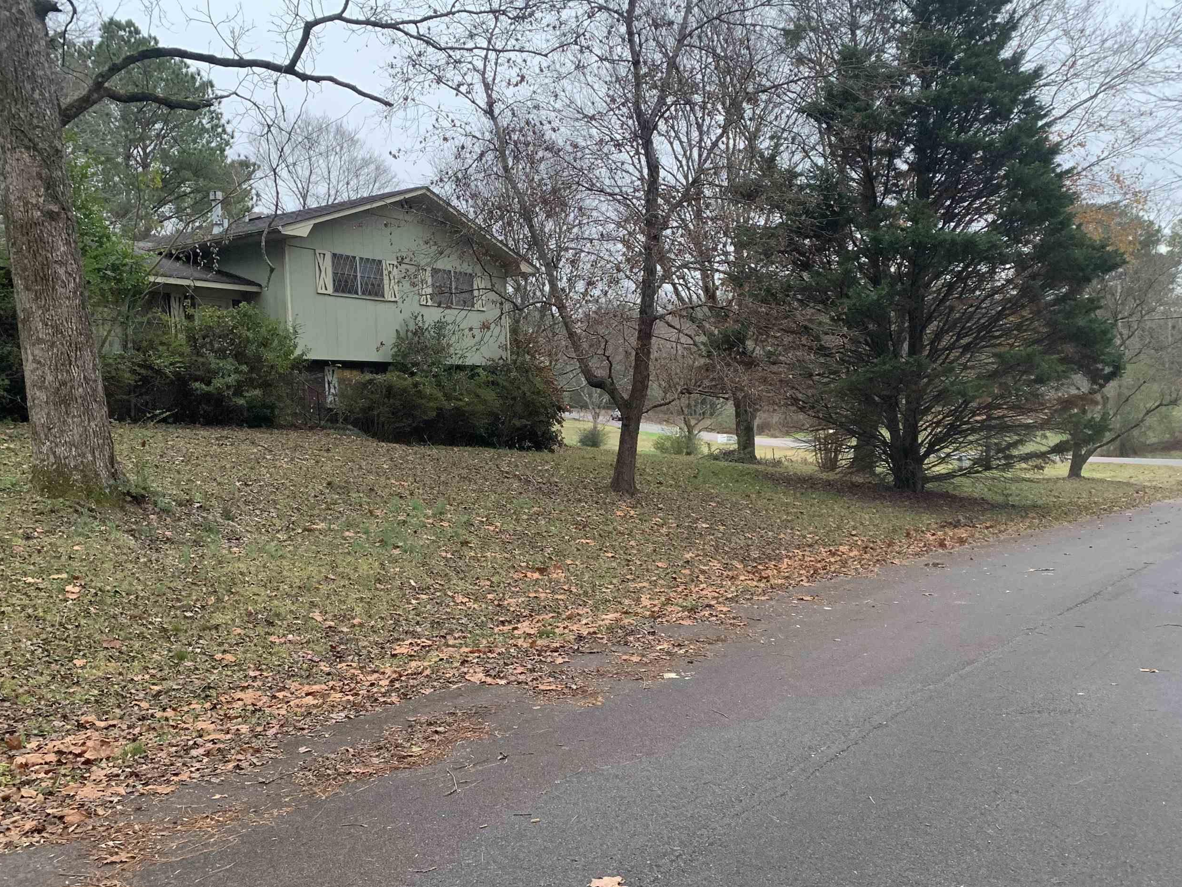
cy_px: 462
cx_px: 604
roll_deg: +1.1
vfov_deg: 44.2
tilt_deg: -1.3
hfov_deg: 56.8
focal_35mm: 32
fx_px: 1093
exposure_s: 1/60
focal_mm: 4.25
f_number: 1.8
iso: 250
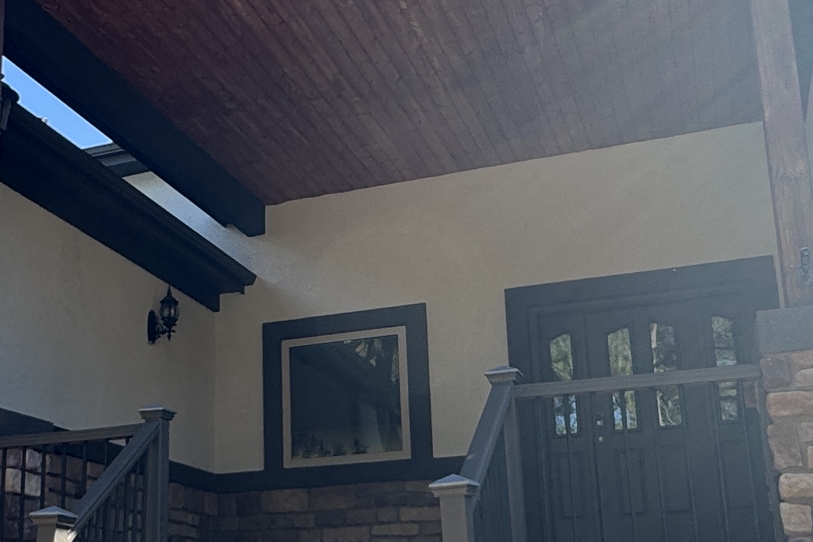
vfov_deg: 26.8
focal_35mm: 50
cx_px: 296
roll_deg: +2.2
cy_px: 382
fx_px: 1129
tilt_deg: +14.7
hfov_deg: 39.3
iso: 40
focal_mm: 2.22
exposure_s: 1/164
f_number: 2.2
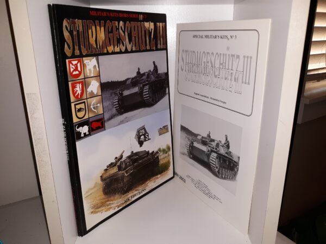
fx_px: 264
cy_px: 122
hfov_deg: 63.4
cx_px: 163
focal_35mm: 28
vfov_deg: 49.7
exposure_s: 1/120
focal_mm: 3.7
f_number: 1.7
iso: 50
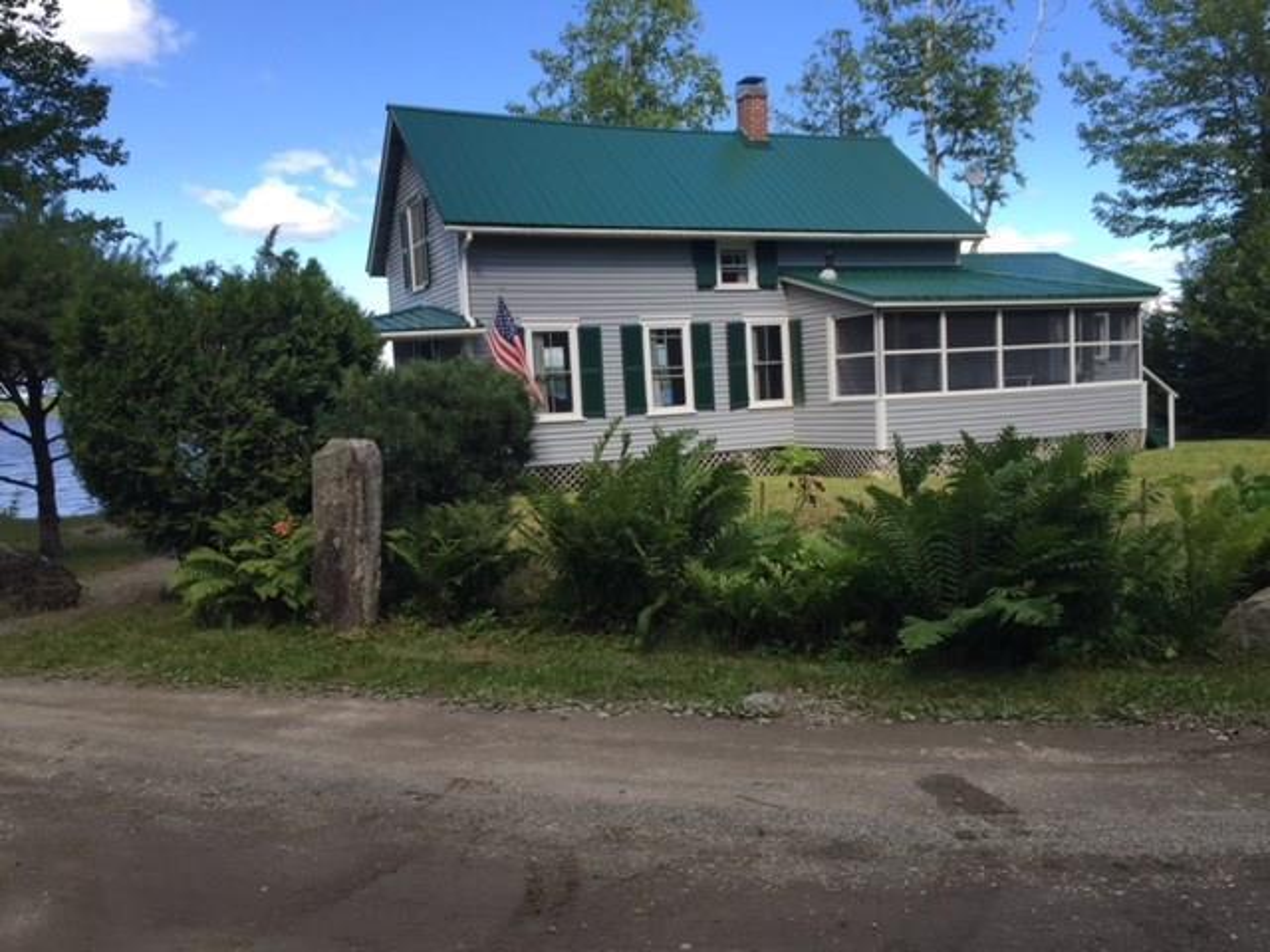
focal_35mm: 29
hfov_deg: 61.7
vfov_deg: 48.2
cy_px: 476
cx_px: 635
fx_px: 1064
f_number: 2.2
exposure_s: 1/719
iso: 32
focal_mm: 4.15
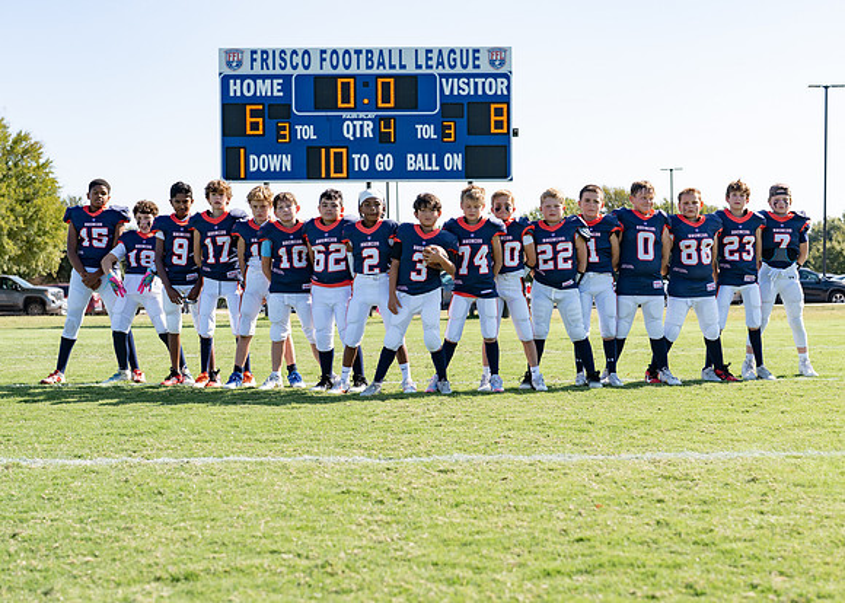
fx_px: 1436
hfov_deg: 32.8
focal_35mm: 60
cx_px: 434
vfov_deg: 23.7
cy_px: 329
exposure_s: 1/800
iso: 100
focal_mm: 50
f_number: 3.5
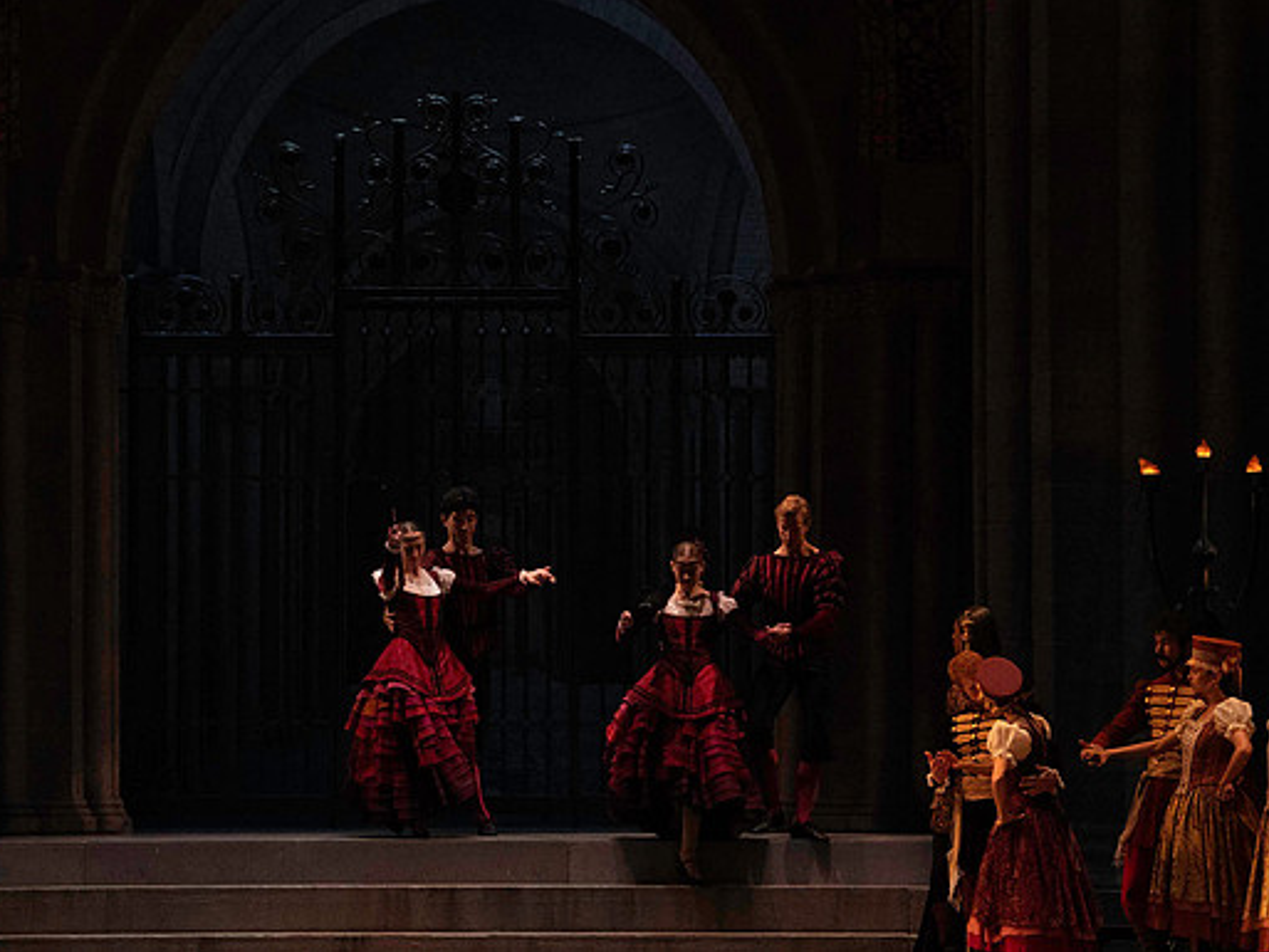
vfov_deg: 8.5
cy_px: 476
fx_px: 6417
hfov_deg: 11.3
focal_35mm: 175
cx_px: 621
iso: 12800
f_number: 7.1
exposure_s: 1/400
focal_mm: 161
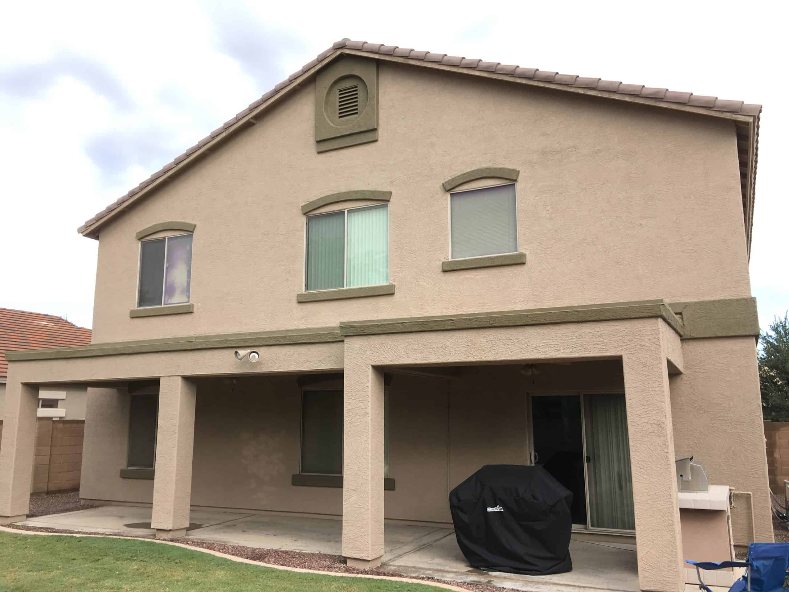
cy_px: 296
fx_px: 661
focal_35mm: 29
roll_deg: +0.7
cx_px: 394
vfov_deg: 48.2
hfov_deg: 61.7
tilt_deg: +9.6
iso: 25
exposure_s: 1/326
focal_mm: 4.15
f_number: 2.2
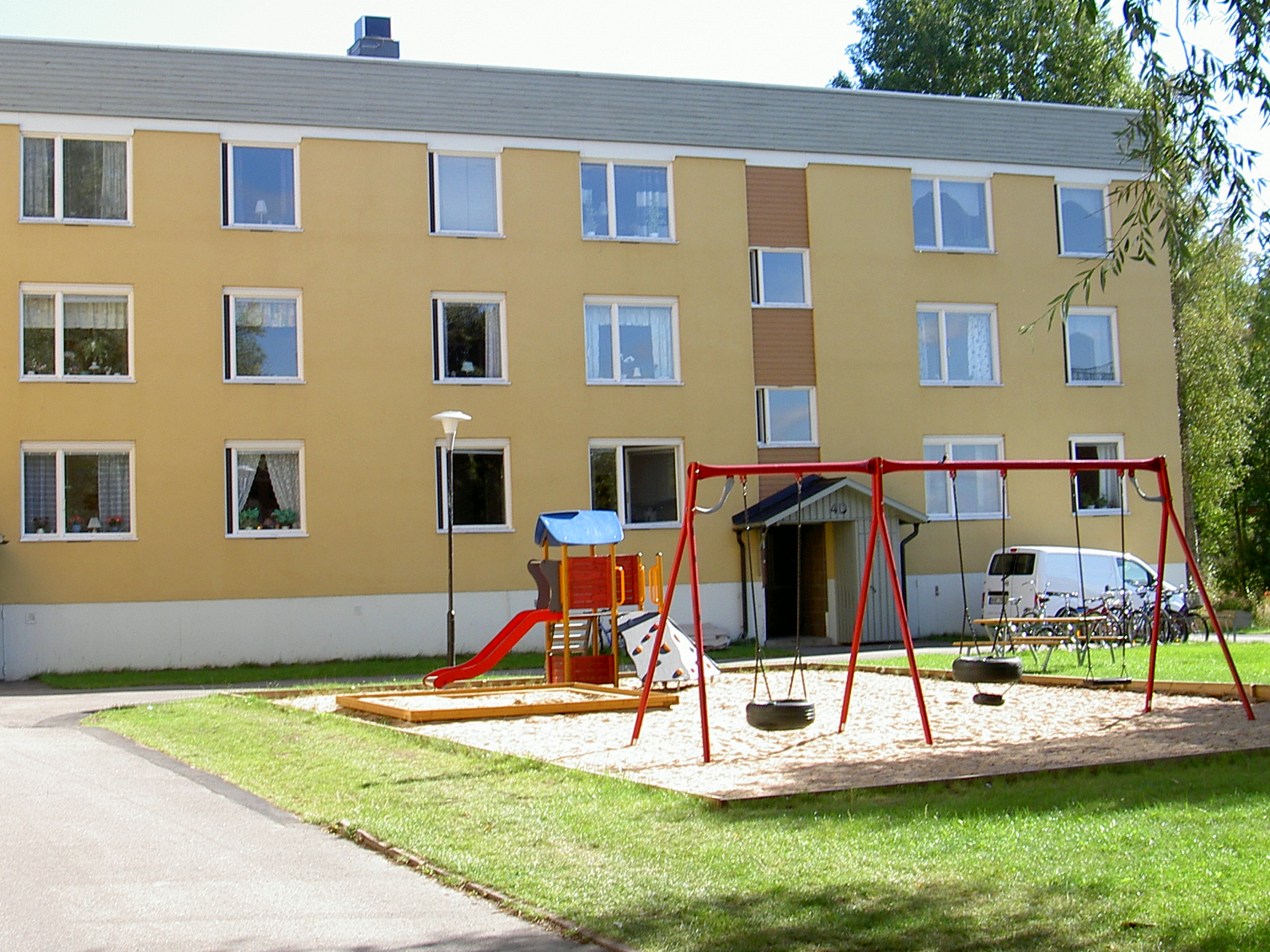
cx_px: 464
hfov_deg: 35.9
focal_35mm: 53
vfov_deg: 27.5
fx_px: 1944
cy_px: 407
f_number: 4.7
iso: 100
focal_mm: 8
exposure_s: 1/160
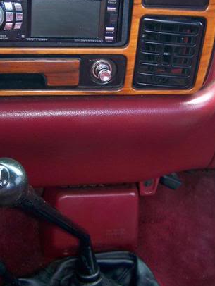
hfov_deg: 28.0
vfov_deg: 36.6
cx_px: 90
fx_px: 430
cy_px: 110
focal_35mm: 52
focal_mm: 5.85
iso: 200
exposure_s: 1/30
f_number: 2.8
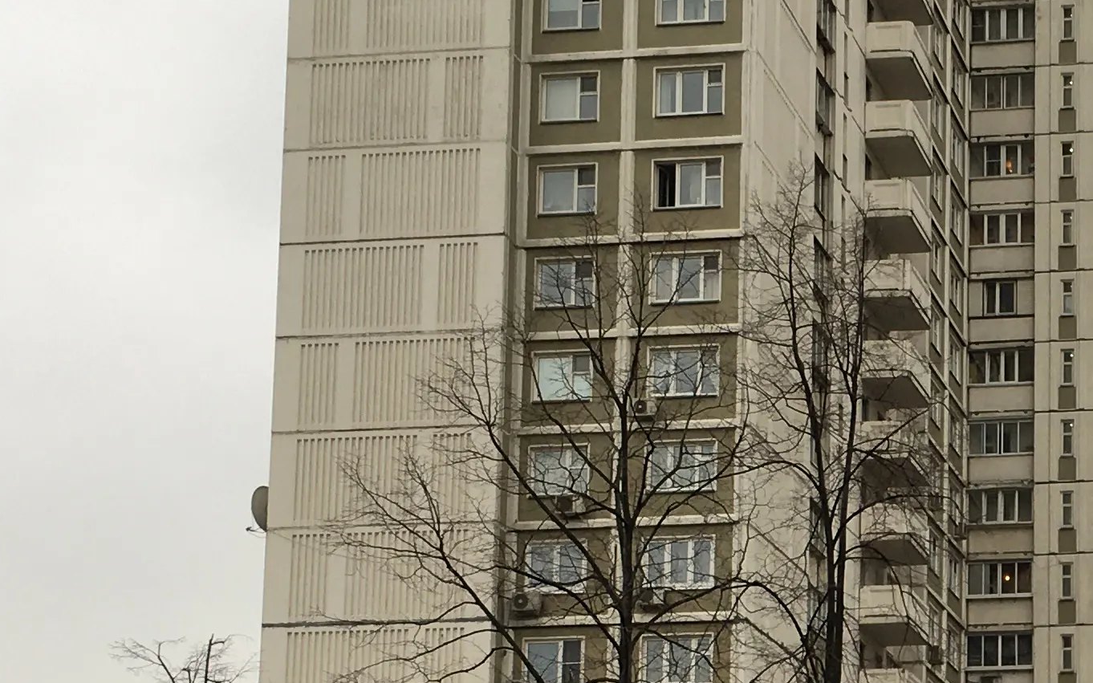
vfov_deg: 14.0
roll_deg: -1.0
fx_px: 2710
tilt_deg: +9.0
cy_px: 788
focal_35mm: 91
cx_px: 1162
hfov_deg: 21.7
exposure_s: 1/117
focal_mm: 4.15
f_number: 2.2
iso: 25
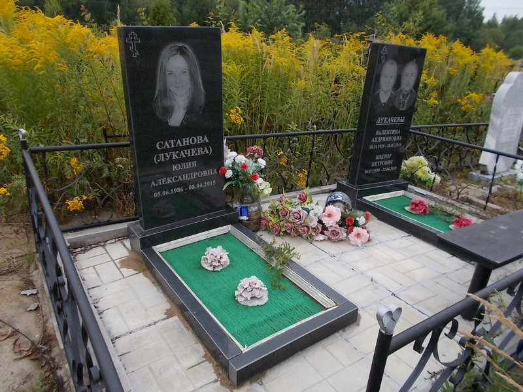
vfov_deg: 53.1
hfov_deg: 67.3
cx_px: 262
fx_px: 393
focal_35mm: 26
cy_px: 196
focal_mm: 4.6
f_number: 3.2
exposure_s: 1/400
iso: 80
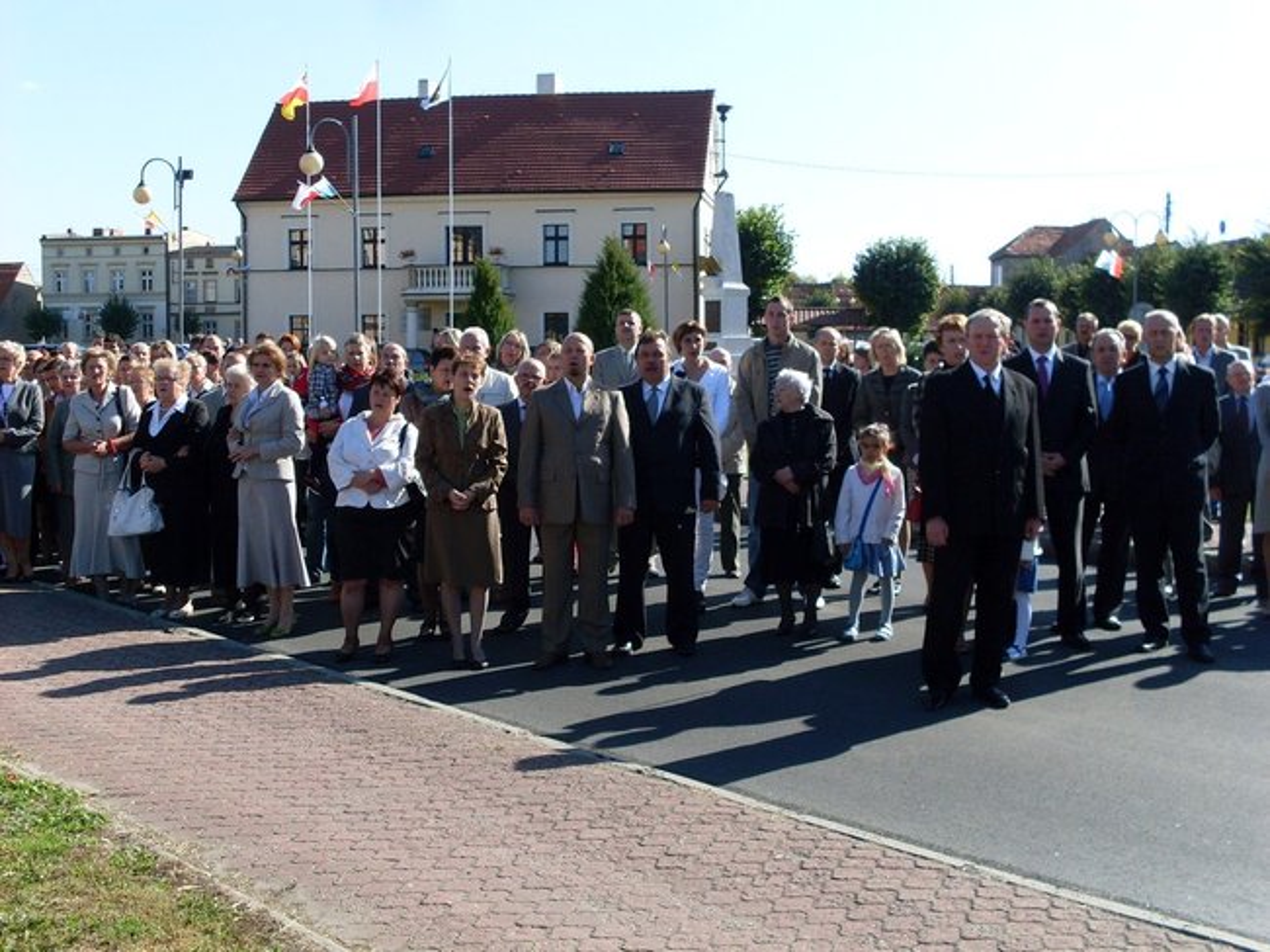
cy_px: 476
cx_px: 635
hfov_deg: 38.9
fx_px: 1797
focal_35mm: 49
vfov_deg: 29.7
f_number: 3.1
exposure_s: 1/750
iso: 80
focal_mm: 8.1
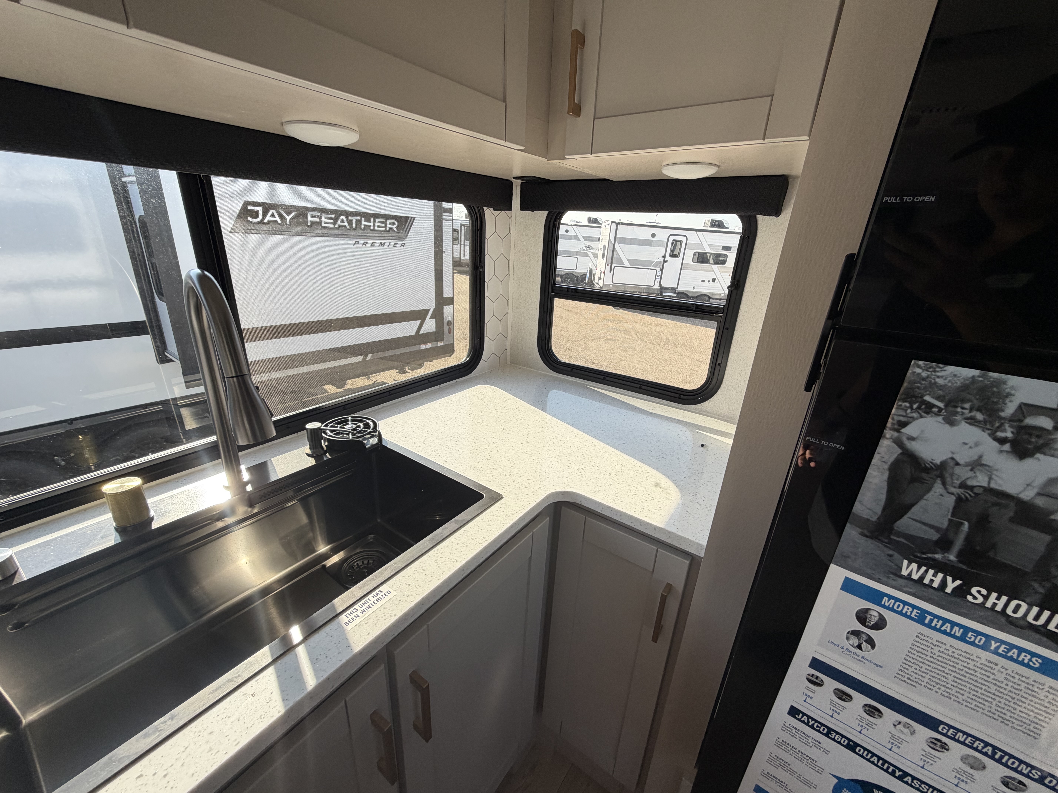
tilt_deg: -21.5
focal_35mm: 14
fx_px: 428
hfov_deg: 102.1
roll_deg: -3.7
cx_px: 529
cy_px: 396
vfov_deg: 85.7
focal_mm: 2.22
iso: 64
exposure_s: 1/121
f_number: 2.2
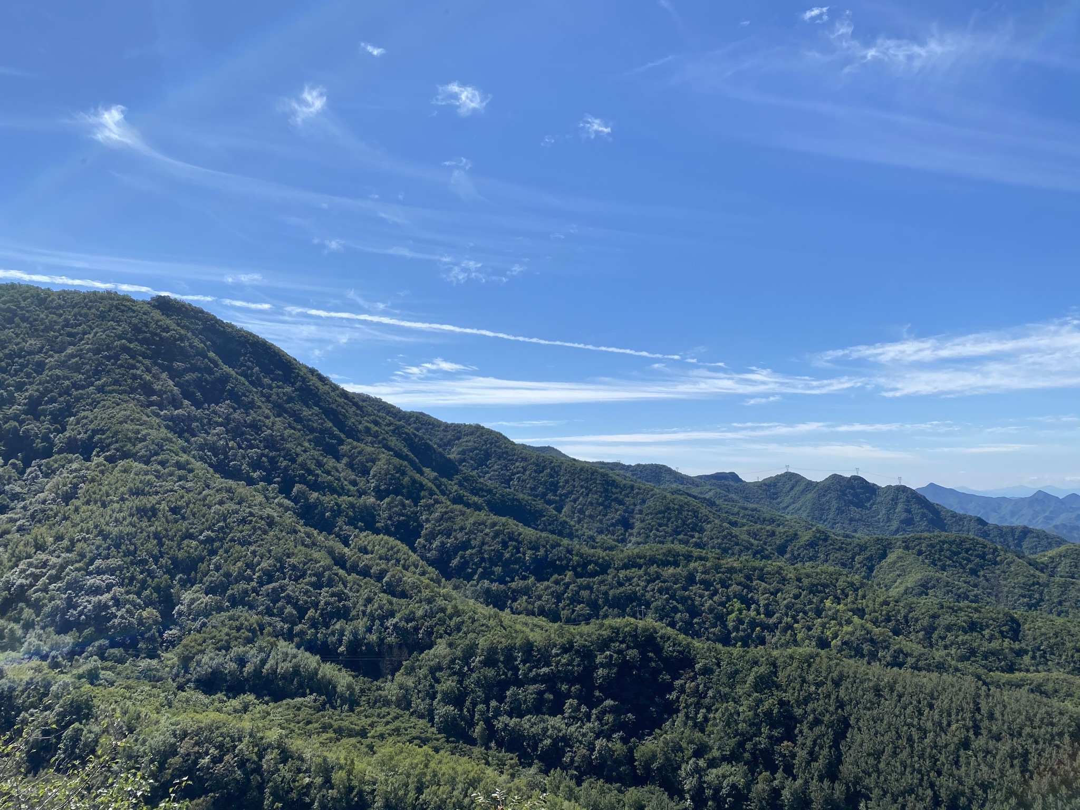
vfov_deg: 53.1
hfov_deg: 67.3
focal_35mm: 26
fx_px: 811
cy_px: 405
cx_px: 540
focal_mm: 4.25
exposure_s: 1/3731
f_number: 1.8
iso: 32
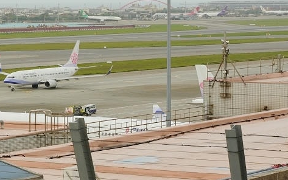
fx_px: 1523
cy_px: 64
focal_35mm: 194
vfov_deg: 6.8
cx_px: 11
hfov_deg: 10.7
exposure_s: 1/125
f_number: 7.1
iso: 100
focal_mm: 75
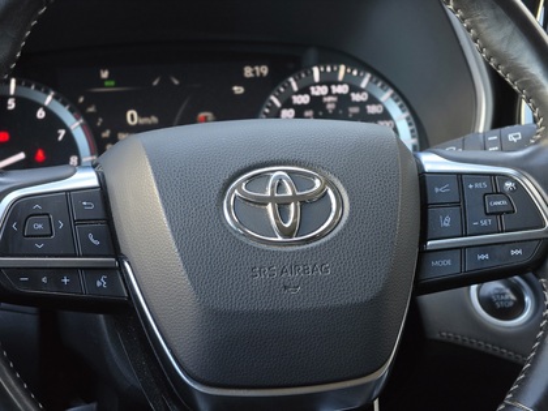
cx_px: 274
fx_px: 1821
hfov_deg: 17.1
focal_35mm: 115
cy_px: 206
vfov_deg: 12.9
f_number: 2.9
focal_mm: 18.6
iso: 250
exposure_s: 1/120
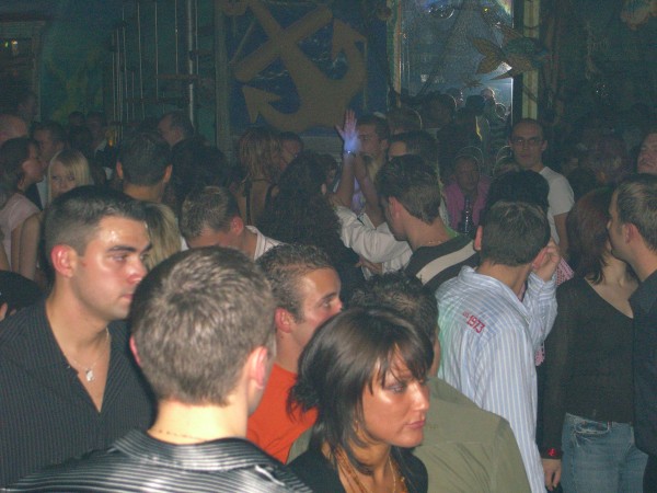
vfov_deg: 18.4
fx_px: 1518
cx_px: 328
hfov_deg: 24.4
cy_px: 246
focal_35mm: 80
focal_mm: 16.6
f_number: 4.4
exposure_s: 1/60
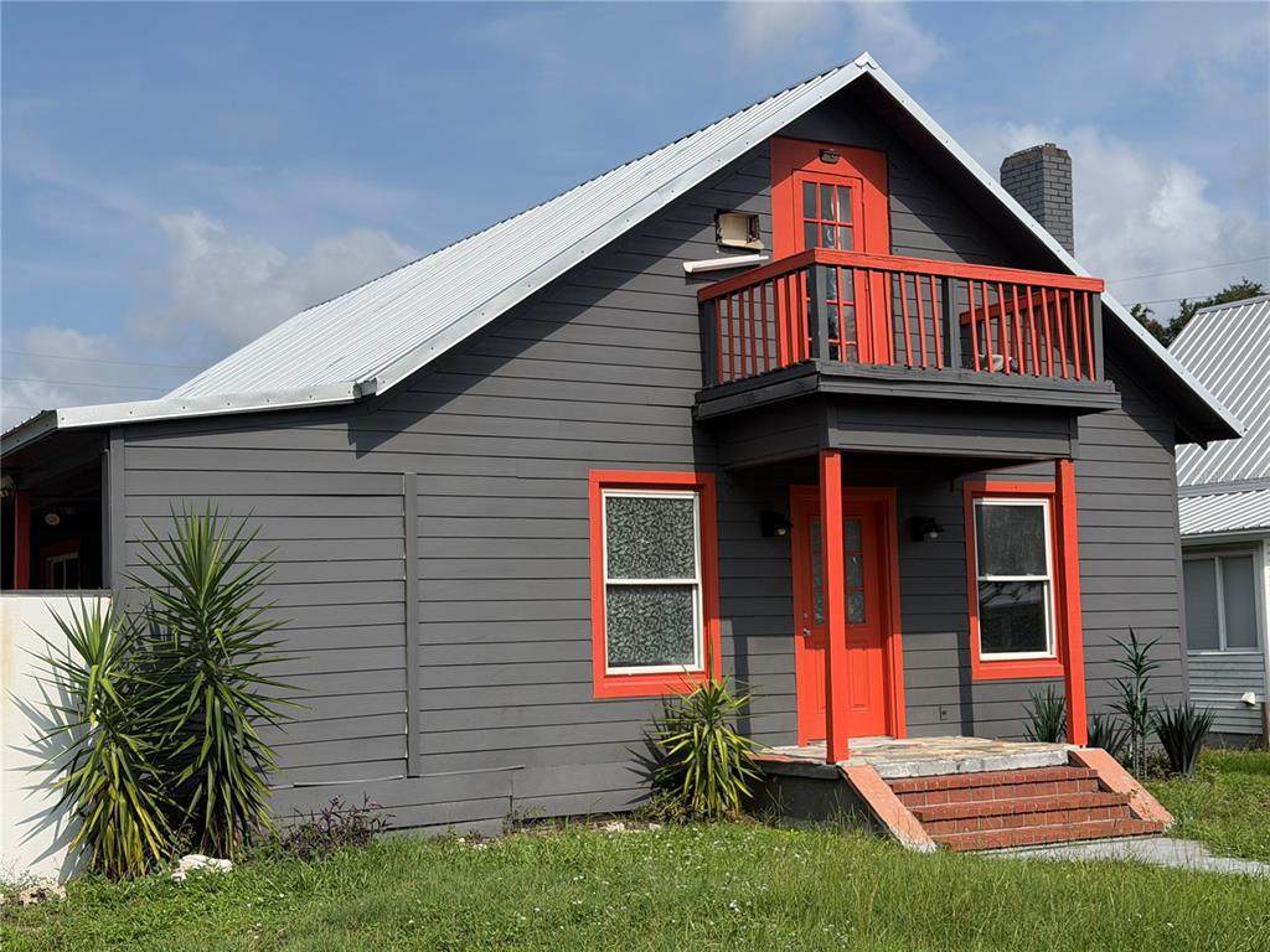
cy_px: 476
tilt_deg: +4.4
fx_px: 1761
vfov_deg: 30.3
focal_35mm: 48
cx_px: 635
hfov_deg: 39.7
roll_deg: +1.6
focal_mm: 6.76
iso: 64
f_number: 1.78
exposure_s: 1/6536
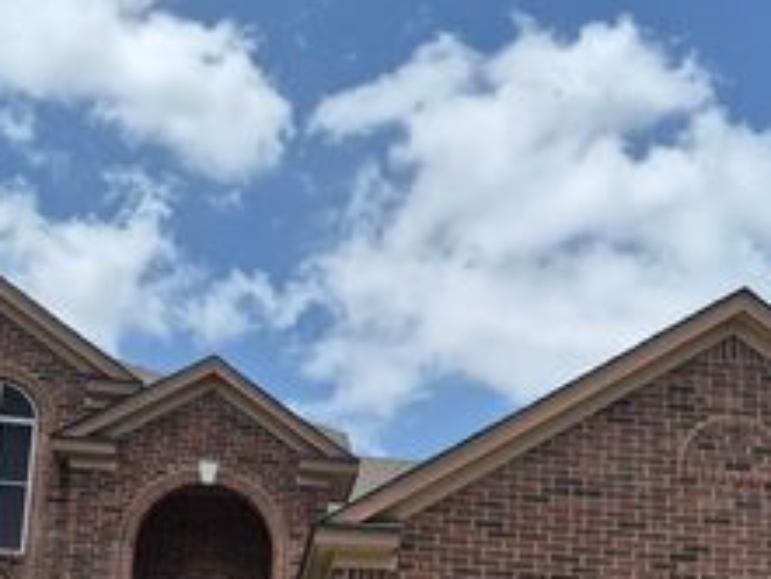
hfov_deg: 36.8
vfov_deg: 25.9
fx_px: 1159
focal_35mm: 52
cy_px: 644
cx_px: 391
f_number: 1.8
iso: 80
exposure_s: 1/6416
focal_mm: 5.4
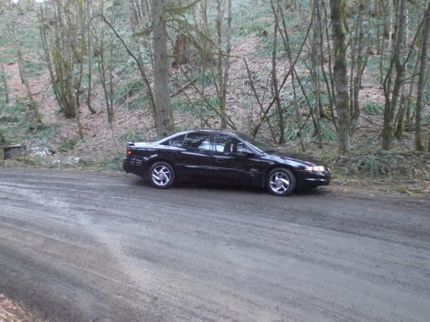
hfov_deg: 47.9
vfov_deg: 36.8
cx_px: 215
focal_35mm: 39
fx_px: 484
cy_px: 164
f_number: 3.1
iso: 800
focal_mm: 6.3
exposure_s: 1/80
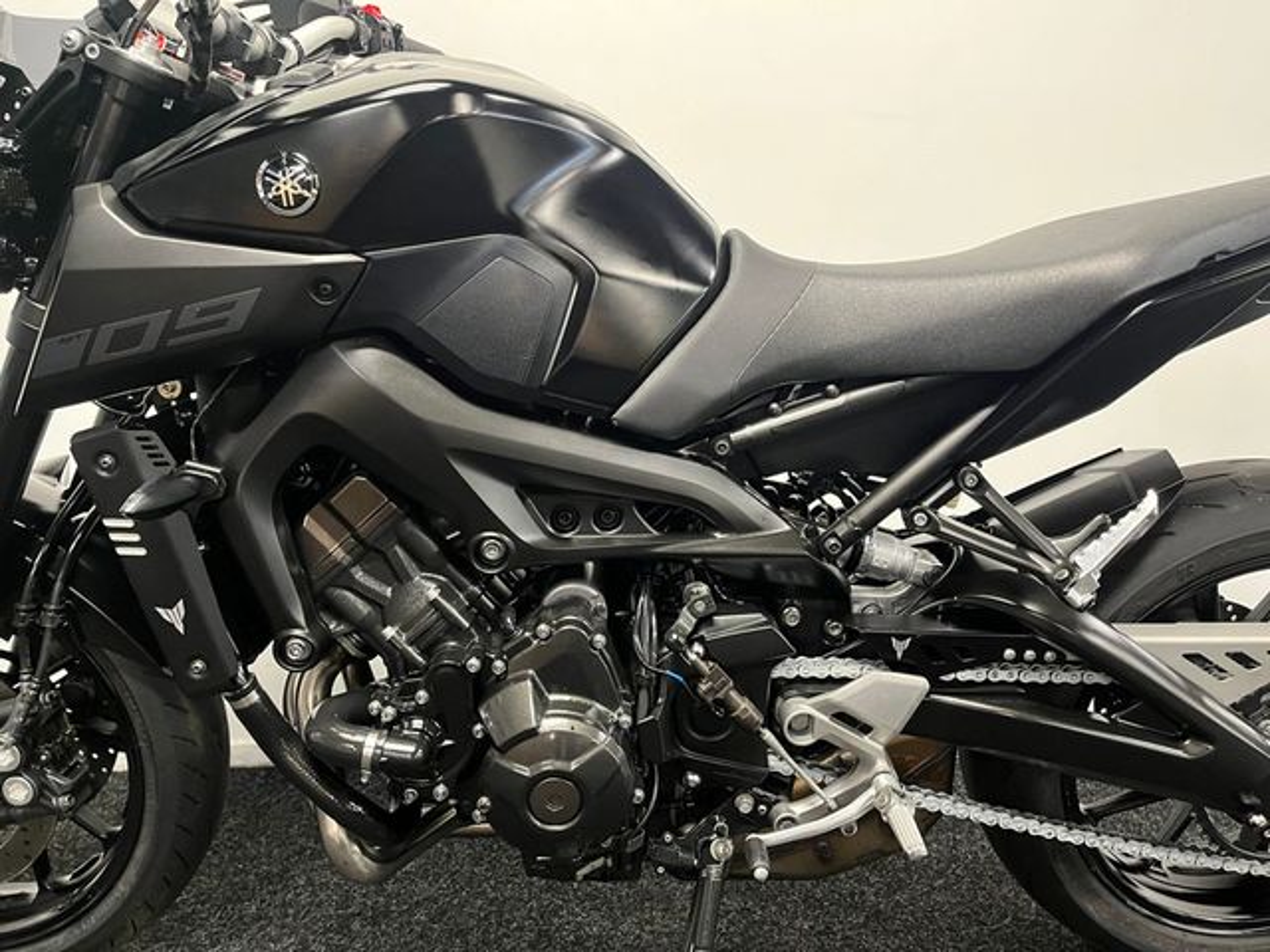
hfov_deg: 67.3
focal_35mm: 26
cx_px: 635
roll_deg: -0.4
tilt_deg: -10.9
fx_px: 954
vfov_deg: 53.1
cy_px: 476
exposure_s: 1/33
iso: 400
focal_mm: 5.1
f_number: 1.6
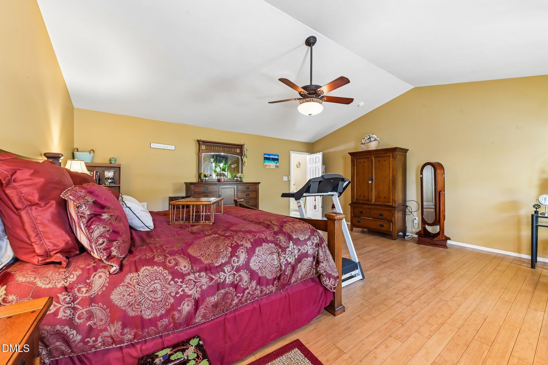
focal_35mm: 14
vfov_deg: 81.2
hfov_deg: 104.3
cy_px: 182
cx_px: 274
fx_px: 213
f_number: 9
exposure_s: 1
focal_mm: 14
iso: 200
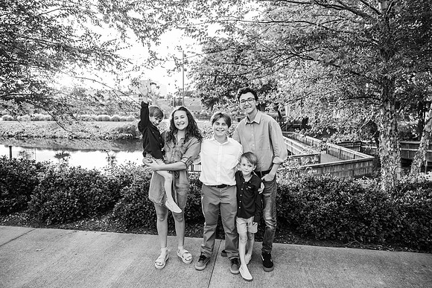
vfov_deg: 53.2
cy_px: 144
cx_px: 216
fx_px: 288
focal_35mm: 24
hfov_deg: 73.7
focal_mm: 24
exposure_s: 1/200
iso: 320
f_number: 3.2
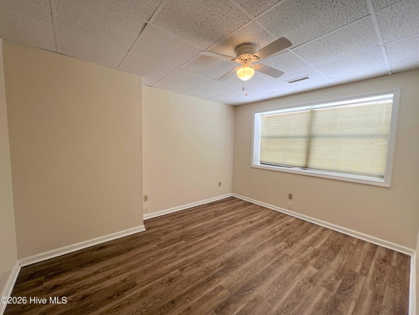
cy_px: 158
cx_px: 210
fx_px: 157
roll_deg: -0.8
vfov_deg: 90.0
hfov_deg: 106.1
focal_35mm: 13
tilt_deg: -4.5
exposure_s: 1/99
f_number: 1.8
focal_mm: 1.57
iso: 40
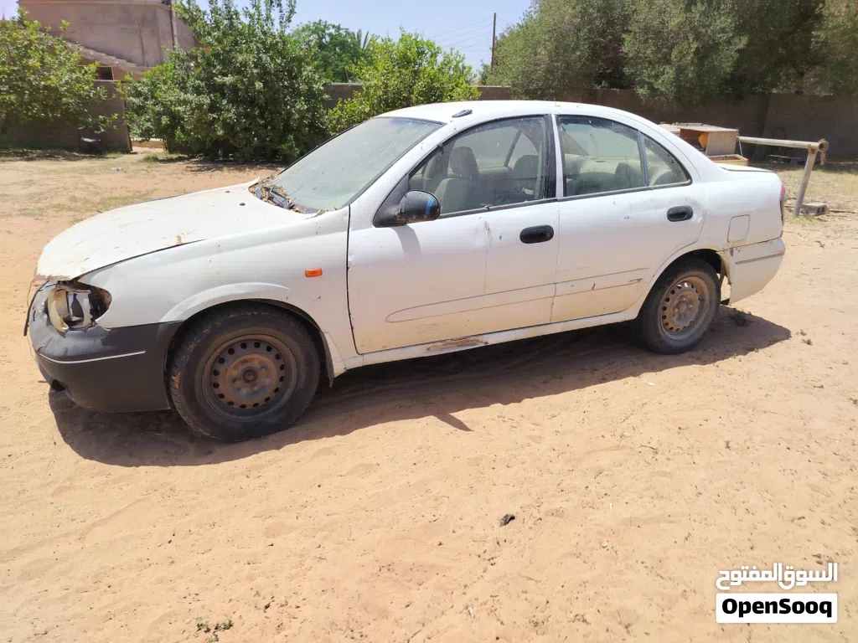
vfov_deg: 56.8
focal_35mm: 24
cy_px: 322
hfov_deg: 71.6
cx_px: 429
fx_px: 595
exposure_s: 1/1172
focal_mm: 5.25
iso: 100
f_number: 1.75
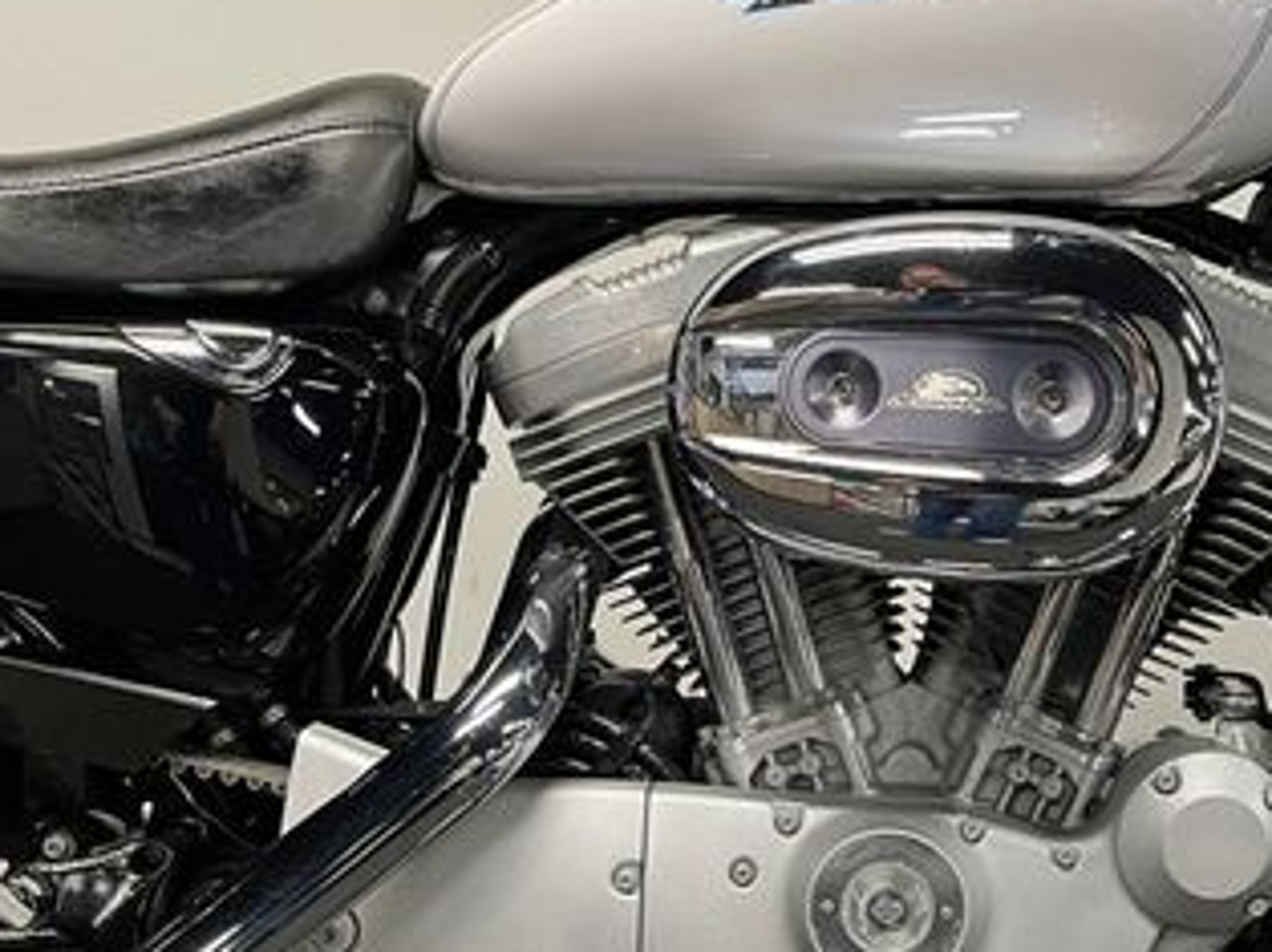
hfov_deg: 36.1
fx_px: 1946
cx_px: 770
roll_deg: -4.1
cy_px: 652
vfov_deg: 27.3
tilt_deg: -15.5
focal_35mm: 53
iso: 125
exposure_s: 1/50
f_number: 1.6
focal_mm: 5.1
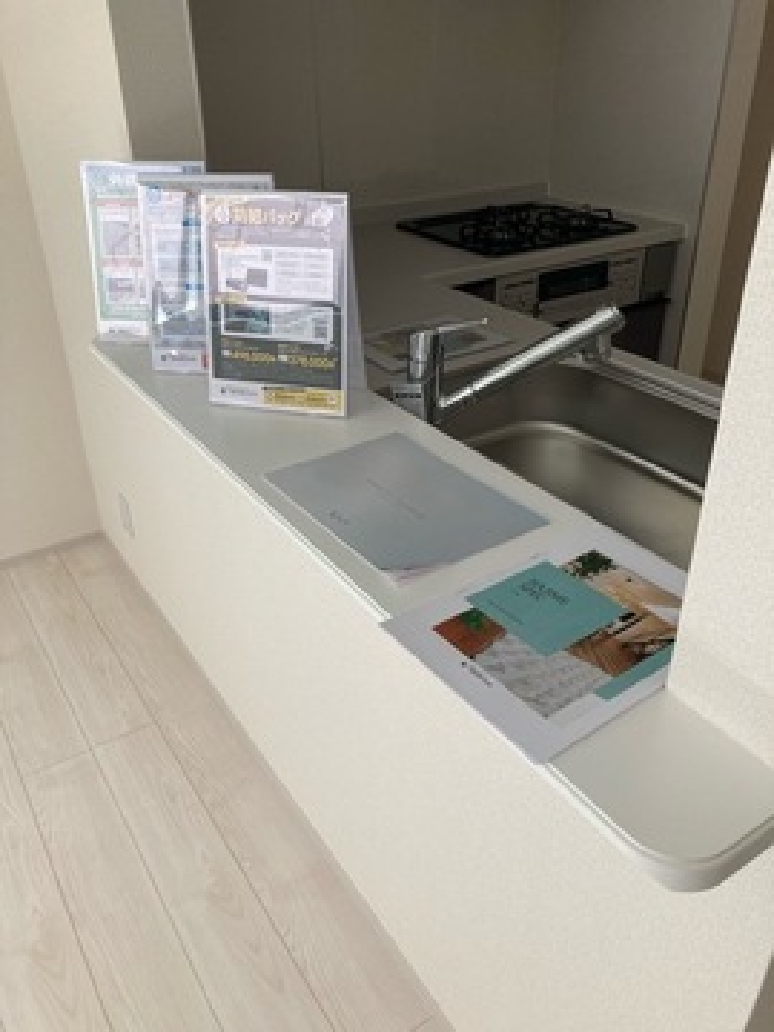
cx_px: 387
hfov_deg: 49.7
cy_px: 516
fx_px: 835
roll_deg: +1.2
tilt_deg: -30.0
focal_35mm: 28
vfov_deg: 63.4
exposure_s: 1/121
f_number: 1.8
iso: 64
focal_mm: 3.99
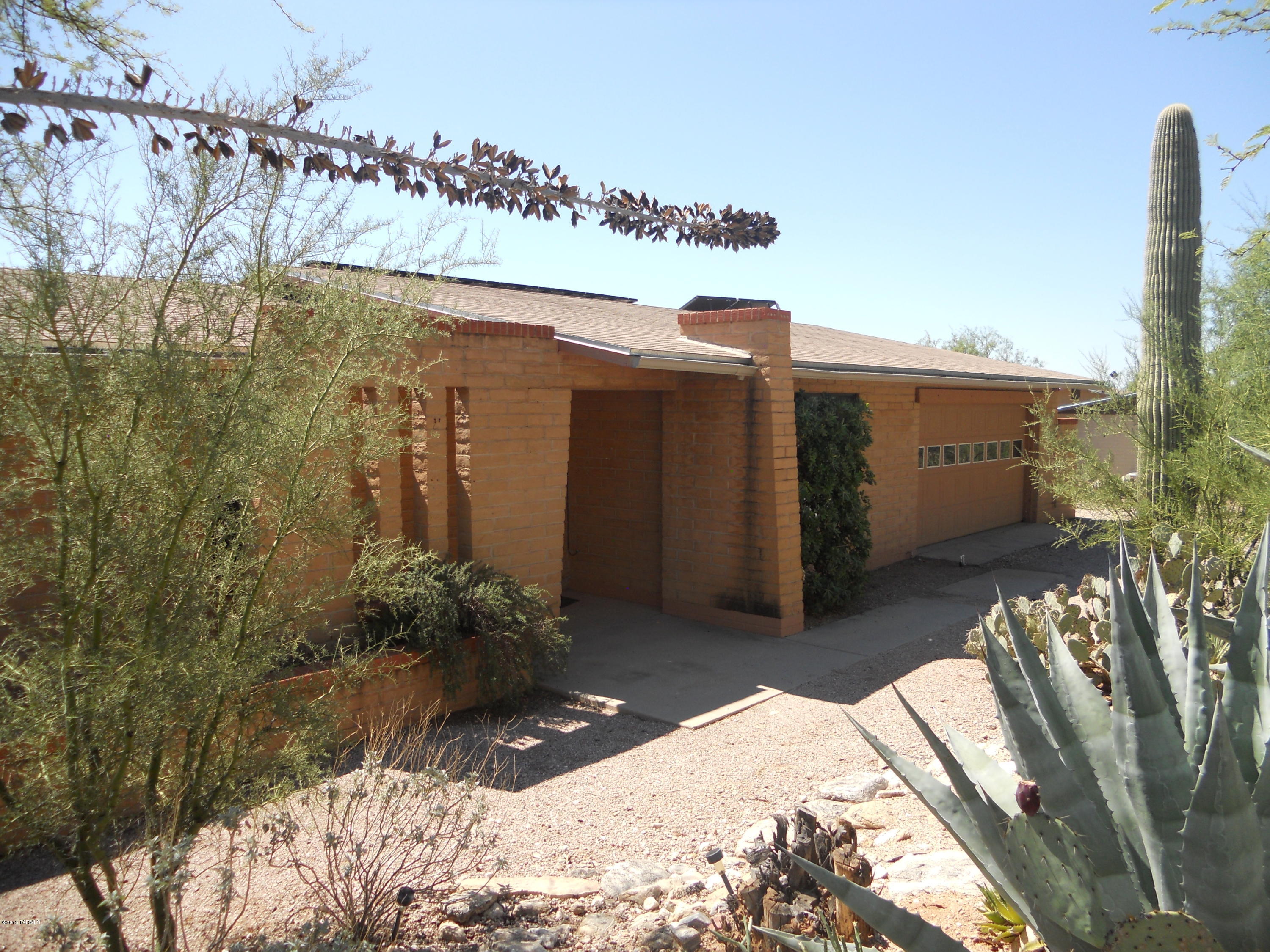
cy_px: 476
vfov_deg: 51.4
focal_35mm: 27
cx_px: 635
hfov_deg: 65.3
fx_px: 991
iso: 80
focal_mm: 4.9
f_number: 3.2
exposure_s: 1/500
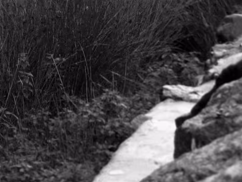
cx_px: -179
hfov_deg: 11.1
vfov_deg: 8.4
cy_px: -175
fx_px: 1174
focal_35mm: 168
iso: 143
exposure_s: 1/125
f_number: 2.8
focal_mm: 6.2
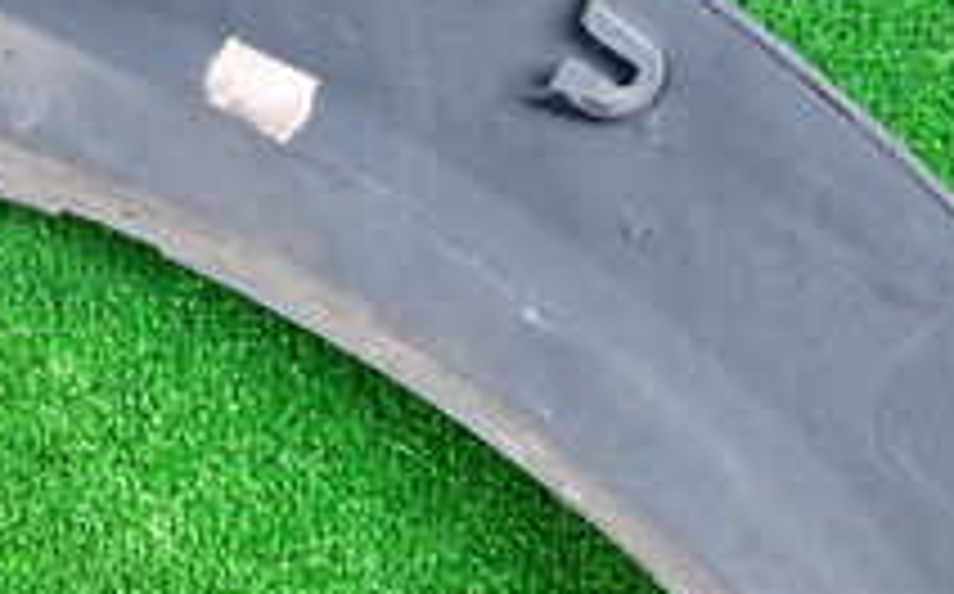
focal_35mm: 75
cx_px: 418
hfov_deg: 27.5
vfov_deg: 17.3
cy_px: 414
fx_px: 1948
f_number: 2
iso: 200
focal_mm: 4.5
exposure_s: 1/50
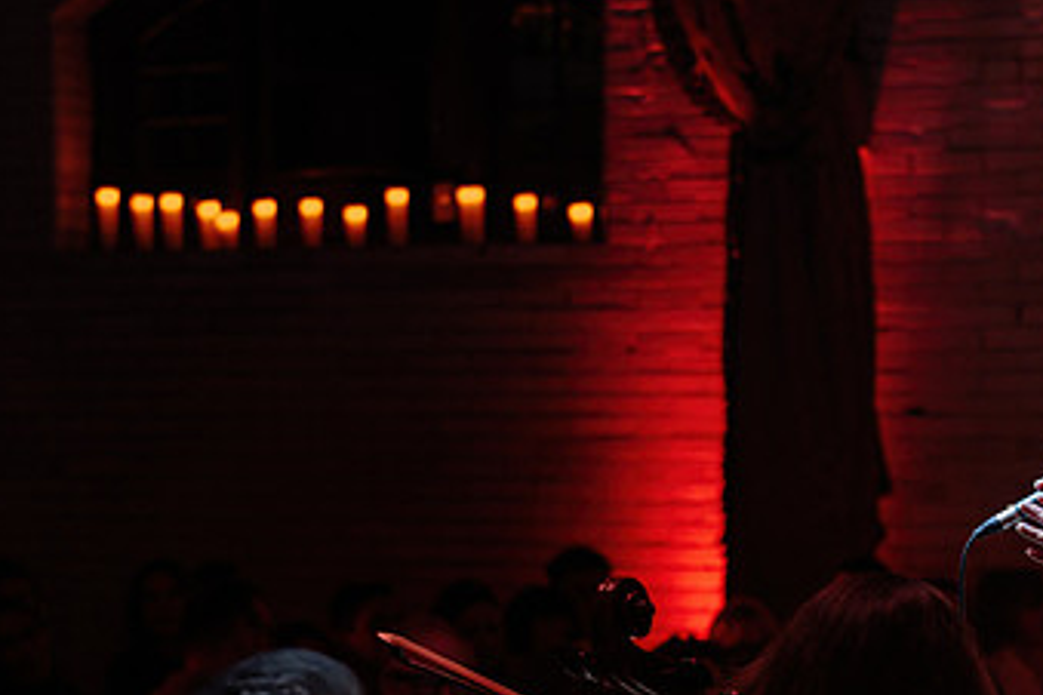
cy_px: 583
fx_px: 3650
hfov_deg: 16.2
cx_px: 825
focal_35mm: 126
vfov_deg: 10.8
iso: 2000
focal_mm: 70
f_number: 3.5
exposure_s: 1/125
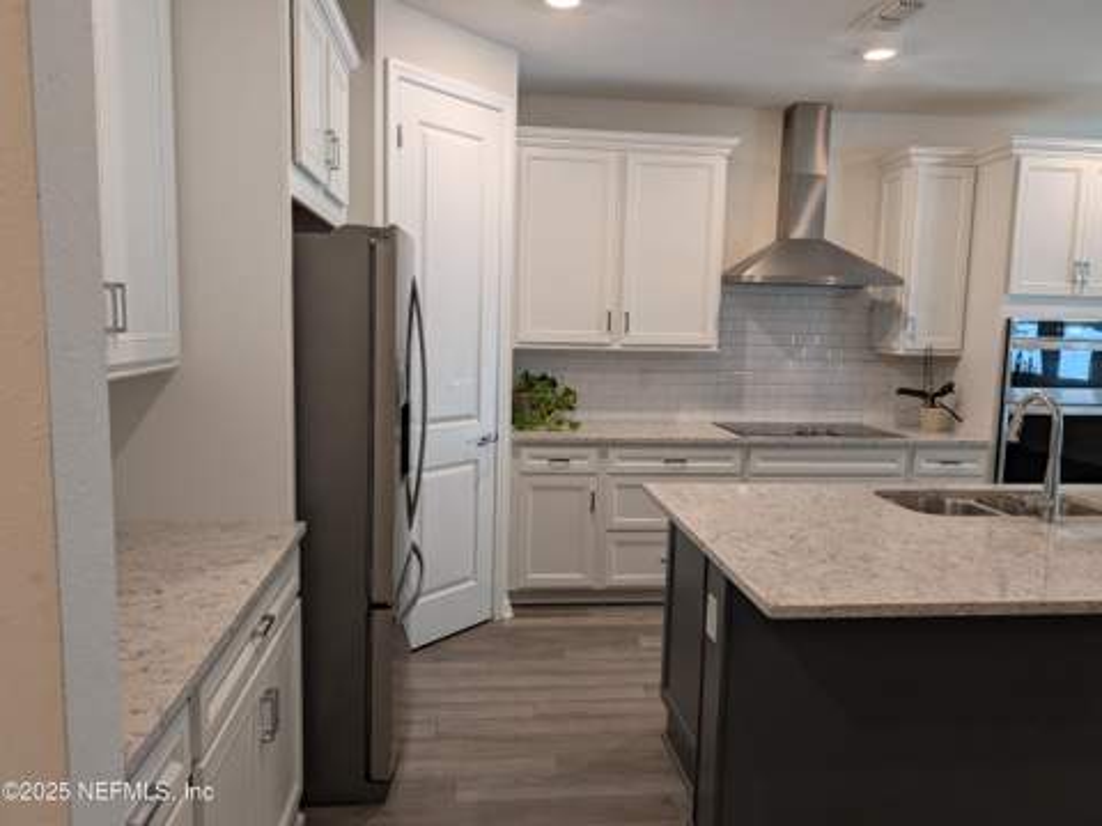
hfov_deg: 71.6
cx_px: 551
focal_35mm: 24
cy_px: 413
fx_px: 764
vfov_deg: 56.8
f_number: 1.68
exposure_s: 1/120
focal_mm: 6.9
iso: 24
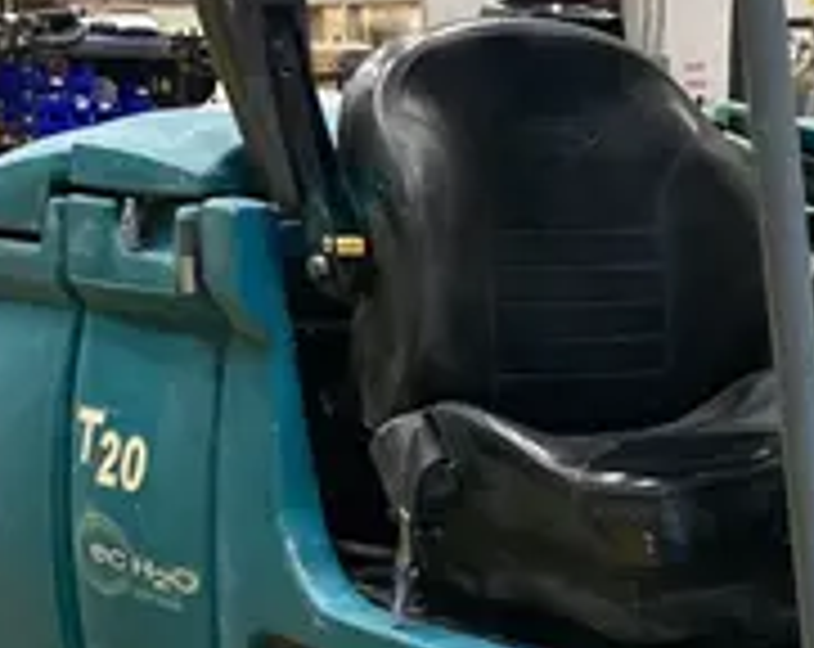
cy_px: 880
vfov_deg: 13.3
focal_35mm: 111
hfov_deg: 17.0
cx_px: 783
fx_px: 2668
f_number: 1.8
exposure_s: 1/60
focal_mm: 3.99
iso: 200
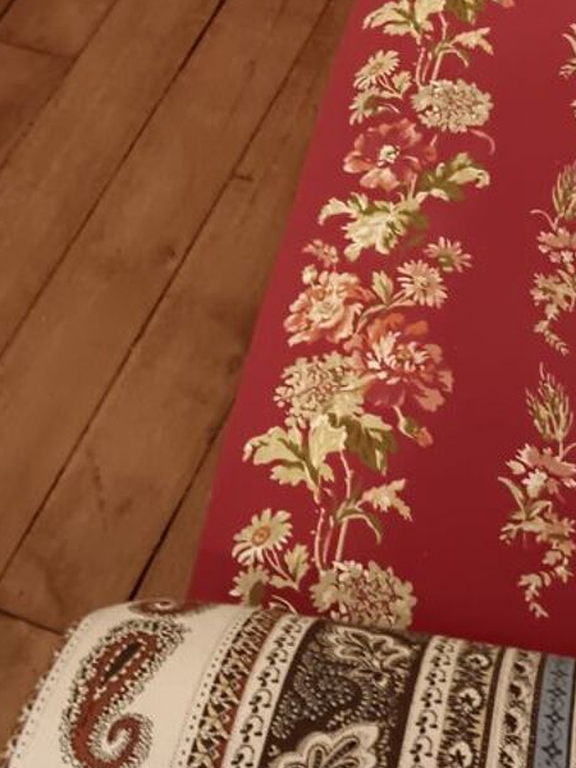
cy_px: 296
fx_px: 1331
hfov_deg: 24.1
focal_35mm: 60
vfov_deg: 32.1
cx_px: 442
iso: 2482
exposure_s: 1/25
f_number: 1.9
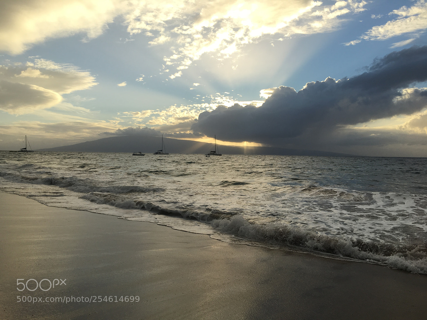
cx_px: 214
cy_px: 160
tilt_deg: +0.1
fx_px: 358
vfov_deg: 48.2
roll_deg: -1.0
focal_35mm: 29
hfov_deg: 61.7
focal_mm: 4.15
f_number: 2.2
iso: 25
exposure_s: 1/1221
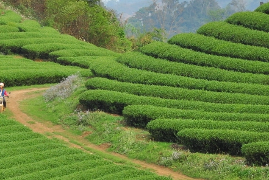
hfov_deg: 5.2
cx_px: -6
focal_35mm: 396
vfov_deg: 3.5
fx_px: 2962
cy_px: 91
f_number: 5.6
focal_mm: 105
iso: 200
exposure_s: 1/100
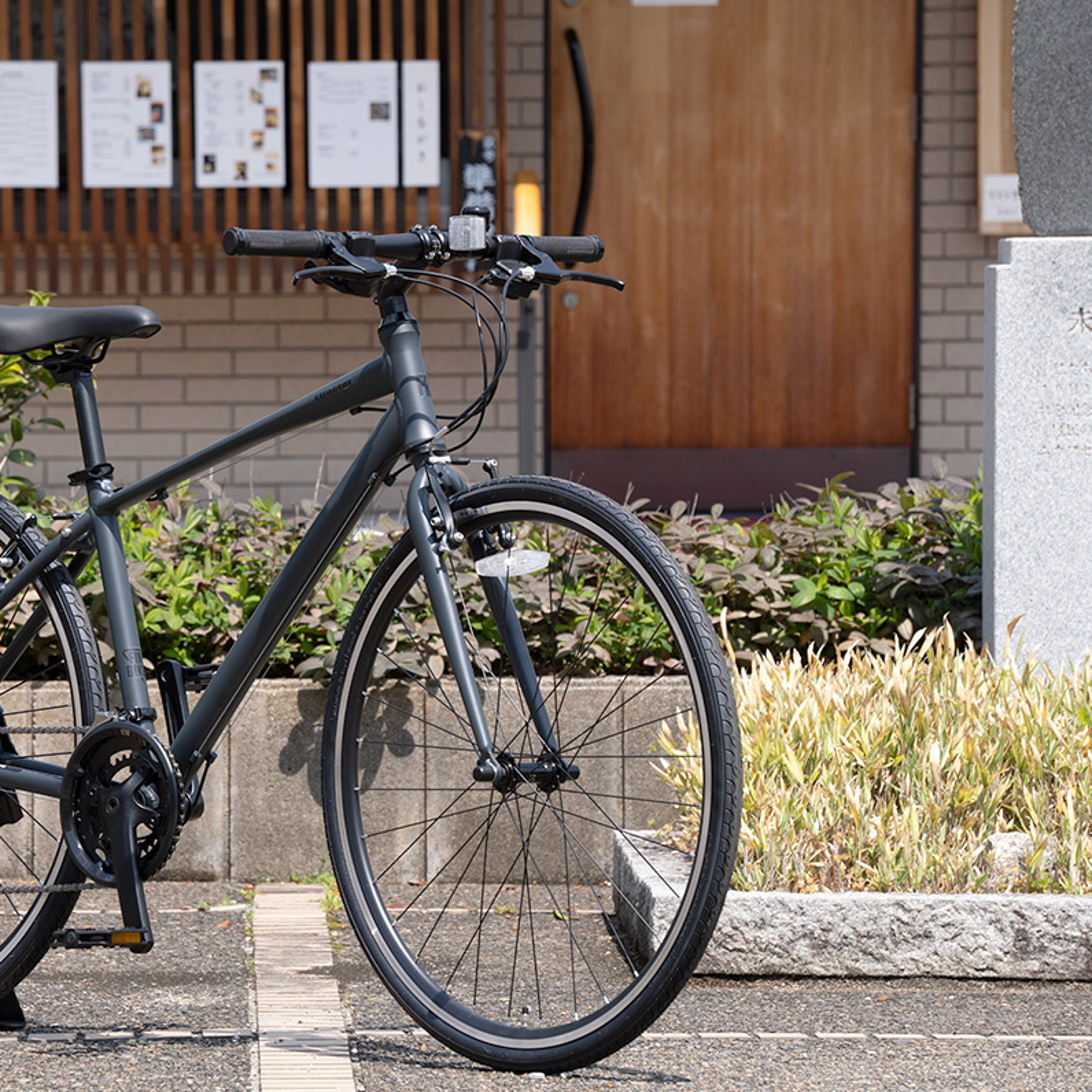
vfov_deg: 6.4
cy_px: 545
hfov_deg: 6.4
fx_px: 9743
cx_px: 302
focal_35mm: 273
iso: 160
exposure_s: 1/250
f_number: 9
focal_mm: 142
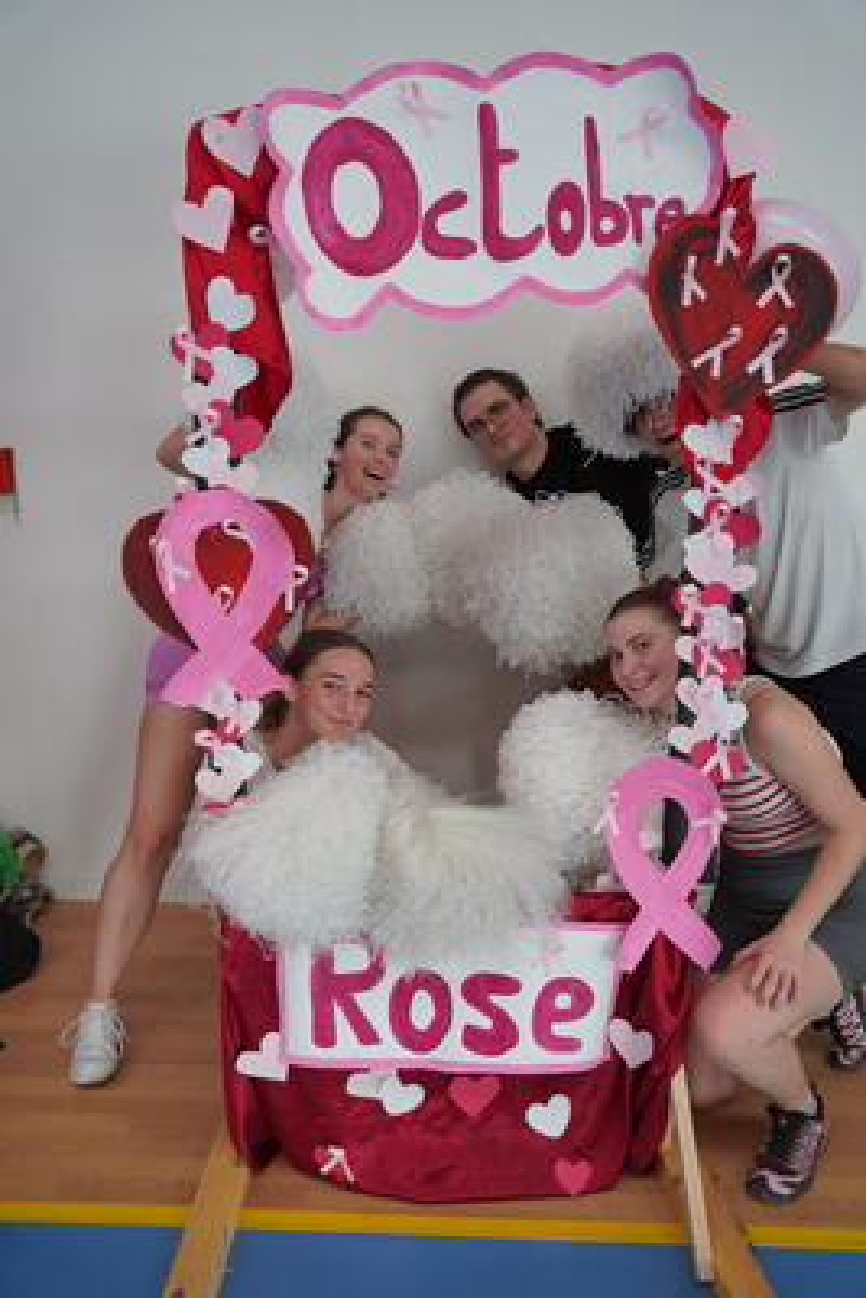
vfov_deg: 59.8
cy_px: 649
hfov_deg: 42.0
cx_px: 433
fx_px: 1128
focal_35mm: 31
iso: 500
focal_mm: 31.3
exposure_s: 1/160
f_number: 4
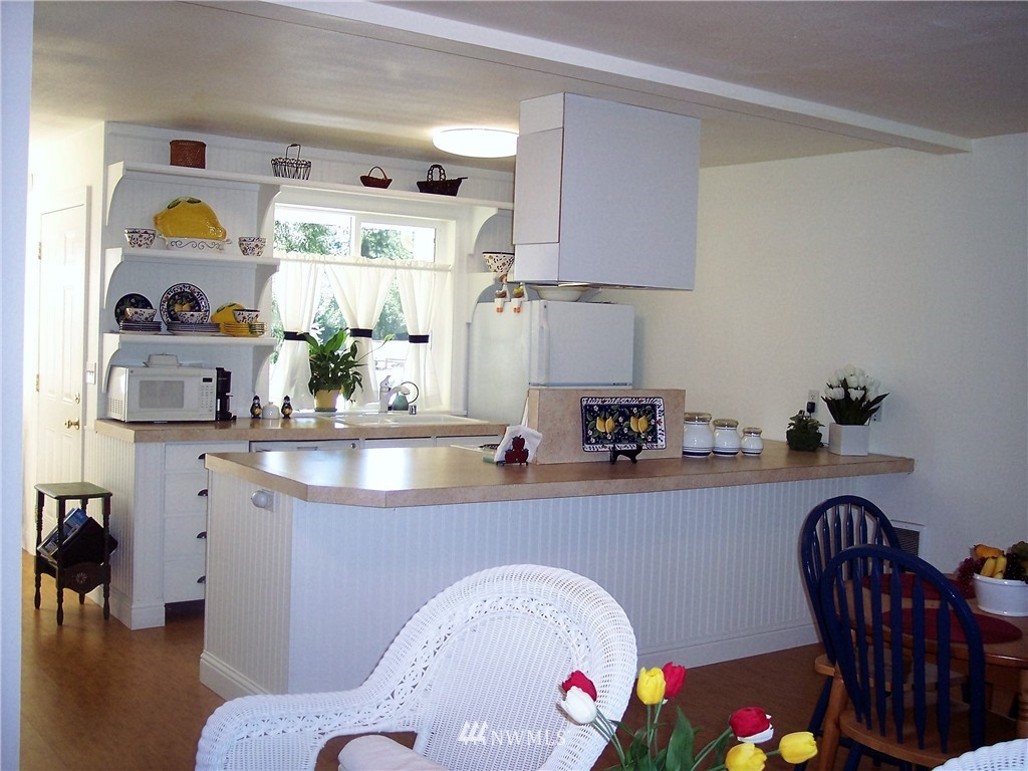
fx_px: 1158
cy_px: 386
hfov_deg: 47.9
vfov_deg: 36.8
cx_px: 514
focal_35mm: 39
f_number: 2.8
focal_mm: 8
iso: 140
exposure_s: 1/60
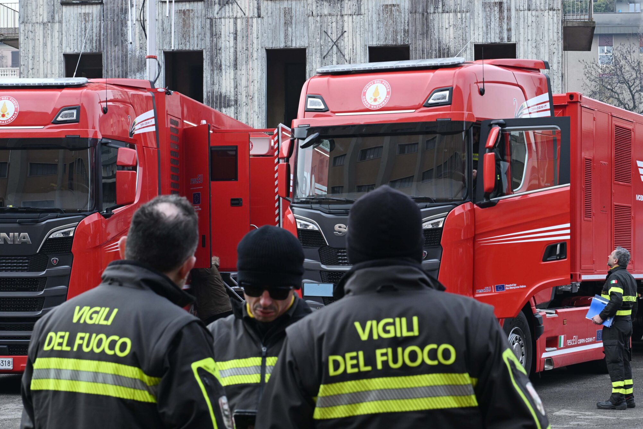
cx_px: 380
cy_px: 256
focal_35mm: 79
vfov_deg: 17.3
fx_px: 1411
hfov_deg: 25.6
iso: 500
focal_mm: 62
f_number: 9
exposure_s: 1/160
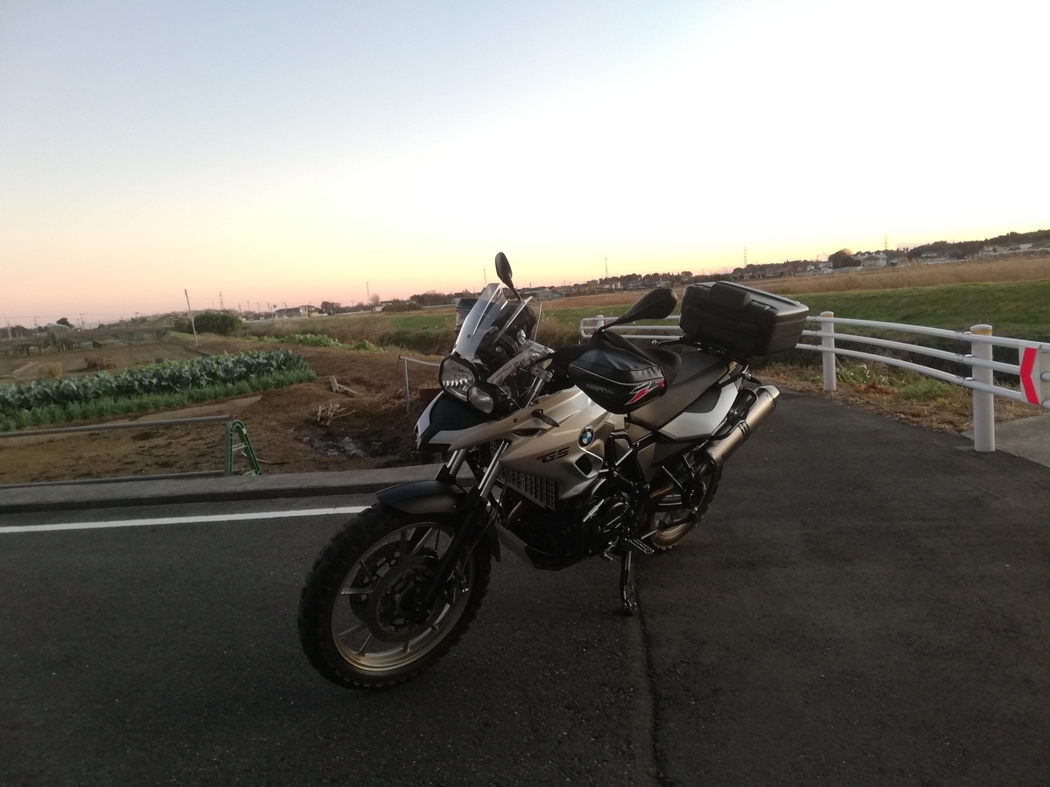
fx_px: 789
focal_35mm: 26
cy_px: 394
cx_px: 525
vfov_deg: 53.1
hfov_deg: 67.3
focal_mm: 3.81
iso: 125
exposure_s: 1/50
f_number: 2.2
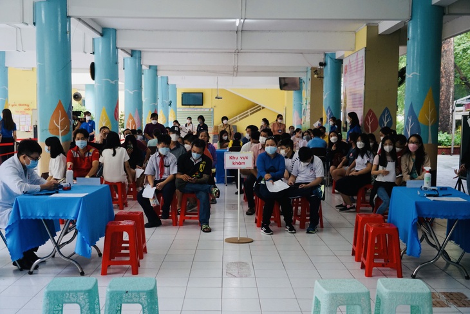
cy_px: 157
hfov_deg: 46.4
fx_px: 549
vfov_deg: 32.0
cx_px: 235
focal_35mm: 42
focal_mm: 42
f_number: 4.5
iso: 2000
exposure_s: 1/160
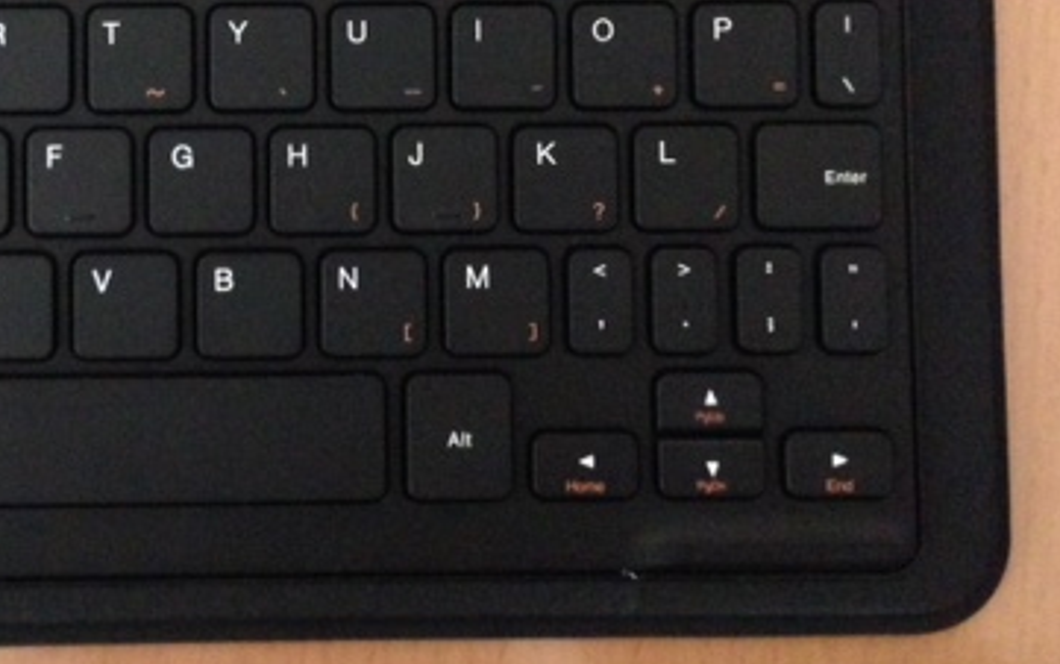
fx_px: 1792
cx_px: 220
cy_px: 138
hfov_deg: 32.1
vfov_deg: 20.8
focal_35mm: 62
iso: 800
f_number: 2.4
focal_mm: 4.12
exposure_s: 1/15
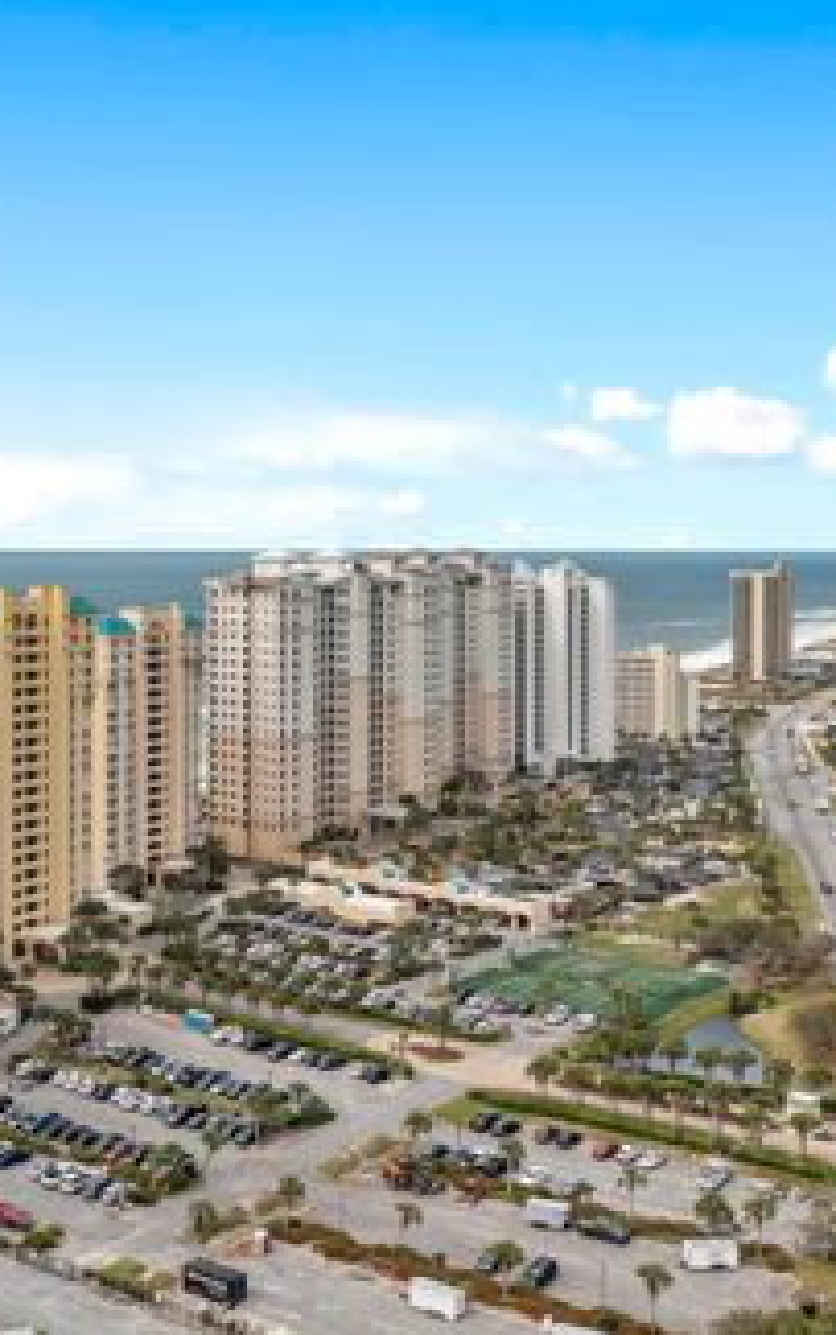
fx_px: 1601
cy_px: 678
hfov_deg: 29.1
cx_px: 276
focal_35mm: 44
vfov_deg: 45.2
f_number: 5
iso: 100
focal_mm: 10.26
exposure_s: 1/100
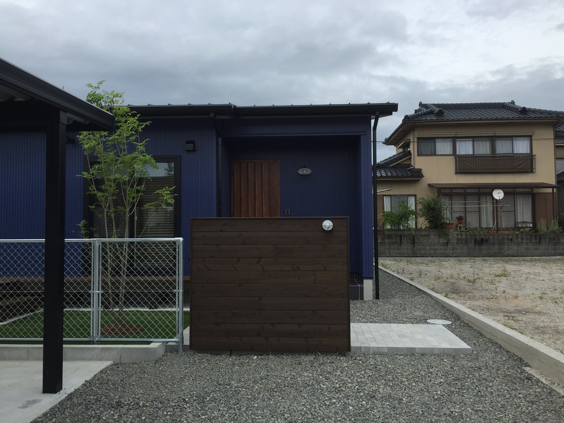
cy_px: 212
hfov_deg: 61.7
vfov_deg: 48.2
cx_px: 282
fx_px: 472
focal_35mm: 29
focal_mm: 4.15
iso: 32
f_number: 2.2
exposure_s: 1/1721
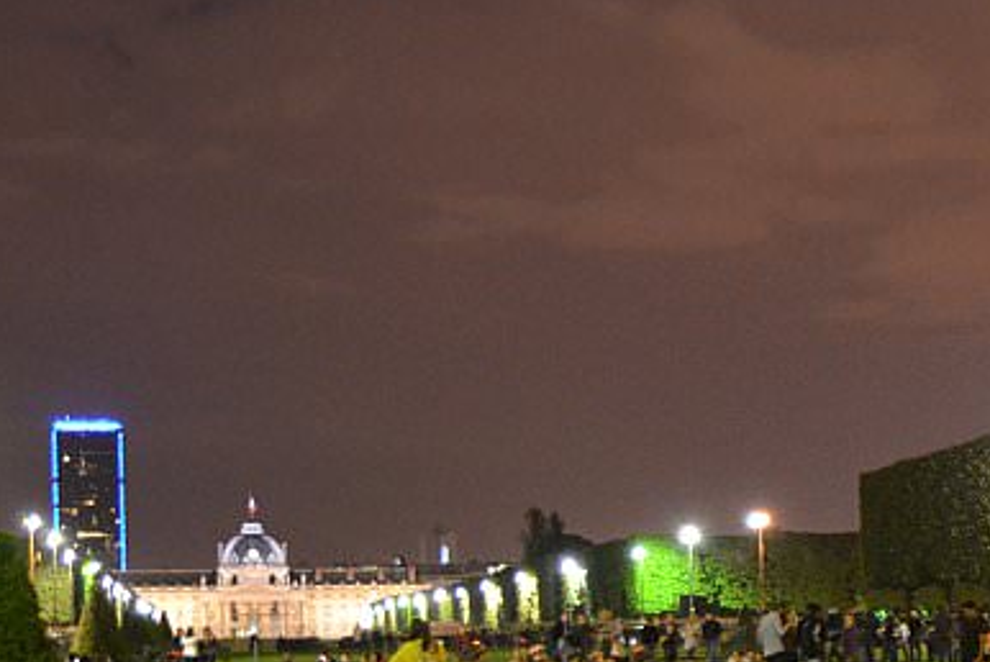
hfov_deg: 22.0
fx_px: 2399
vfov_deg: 15.4
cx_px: 1100
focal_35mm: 87
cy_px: 657
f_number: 4
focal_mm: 25
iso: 3200
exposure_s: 1/4
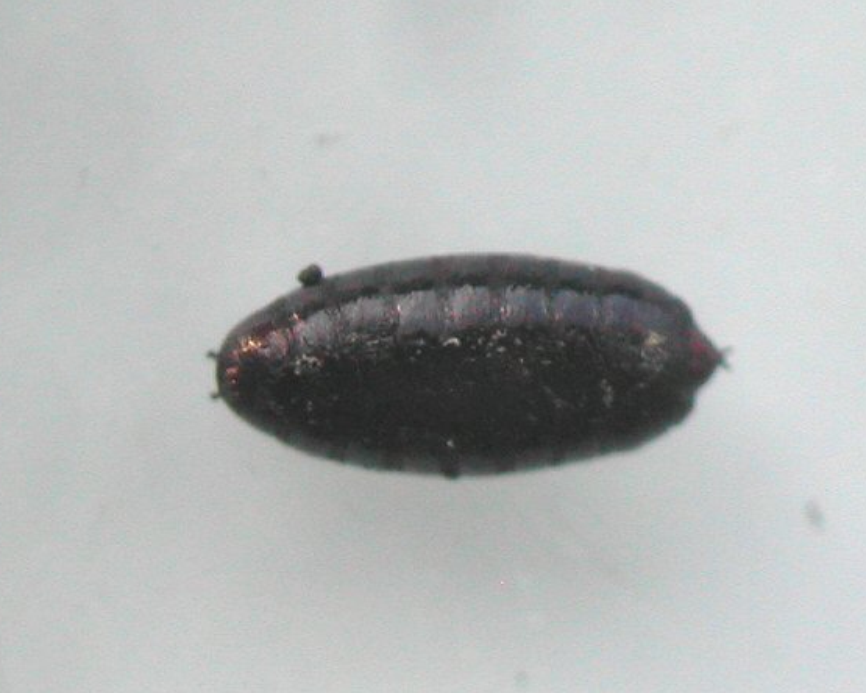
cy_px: 346
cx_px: 445
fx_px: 1025
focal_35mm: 40
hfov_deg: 45.8
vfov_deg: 37.3
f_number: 2.8
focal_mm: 8
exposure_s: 1/16.5
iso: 100
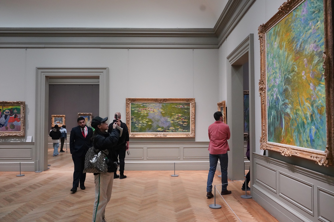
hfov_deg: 61.9
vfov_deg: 43.6
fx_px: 278
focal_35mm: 30
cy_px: 111
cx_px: 167
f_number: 4.5
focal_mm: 30
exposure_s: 1/100
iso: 6400
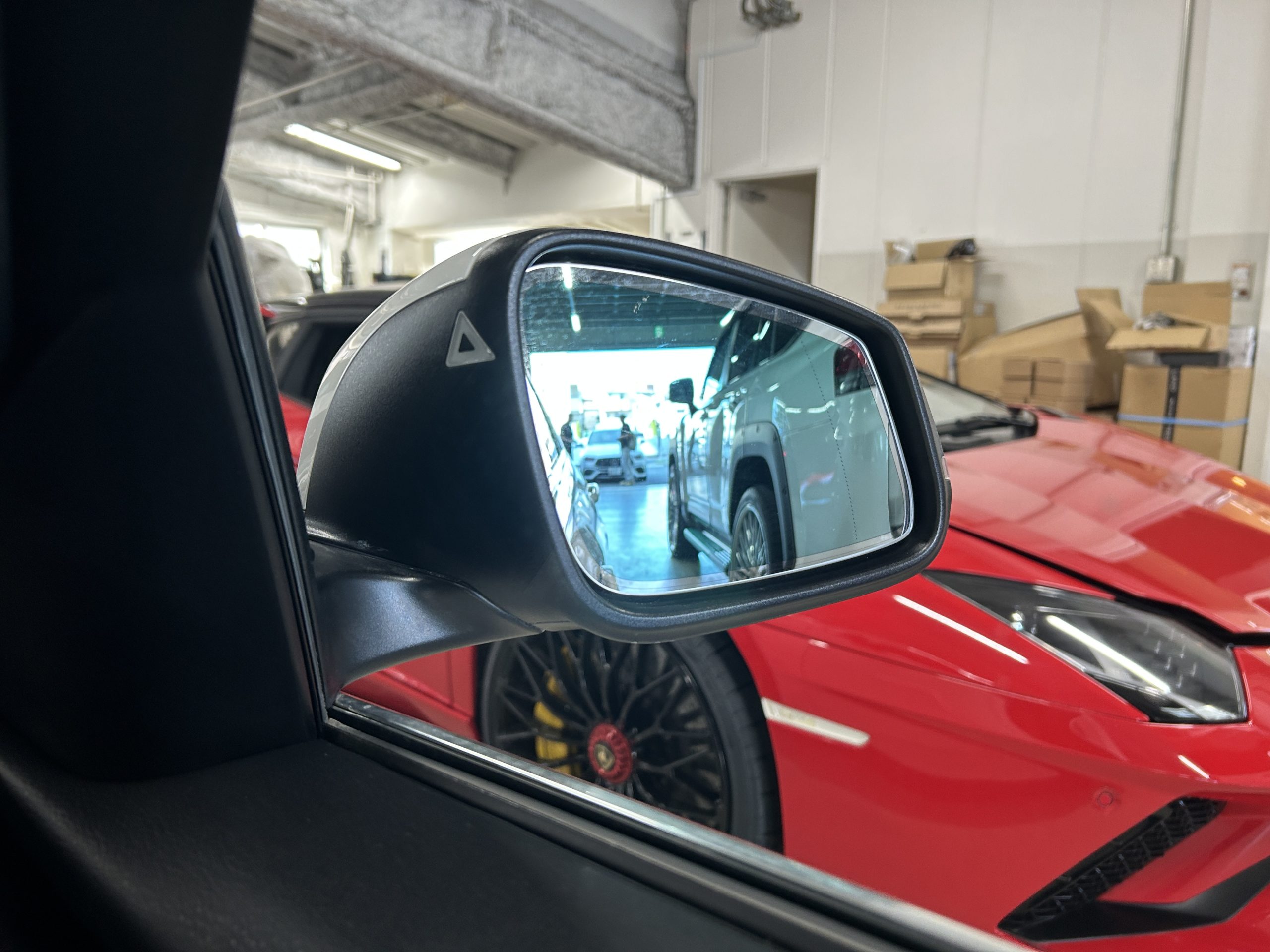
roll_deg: -1.1
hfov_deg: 67.3
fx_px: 954
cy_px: 476
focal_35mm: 26
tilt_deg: -9.9
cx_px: 635
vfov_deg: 53.1
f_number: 1.5
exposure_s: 1/67
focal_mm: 5.7
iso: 125
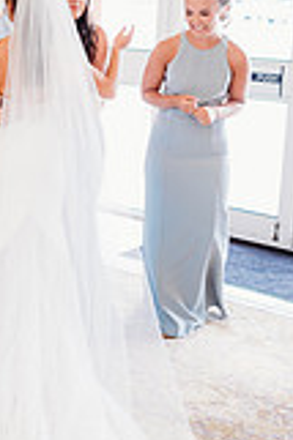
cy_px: 131
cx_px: -36
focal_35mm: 67
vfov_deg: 29.8
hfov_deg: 19.4
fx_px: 820
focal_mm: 24
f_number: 2.5
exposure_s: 1/160
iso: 640
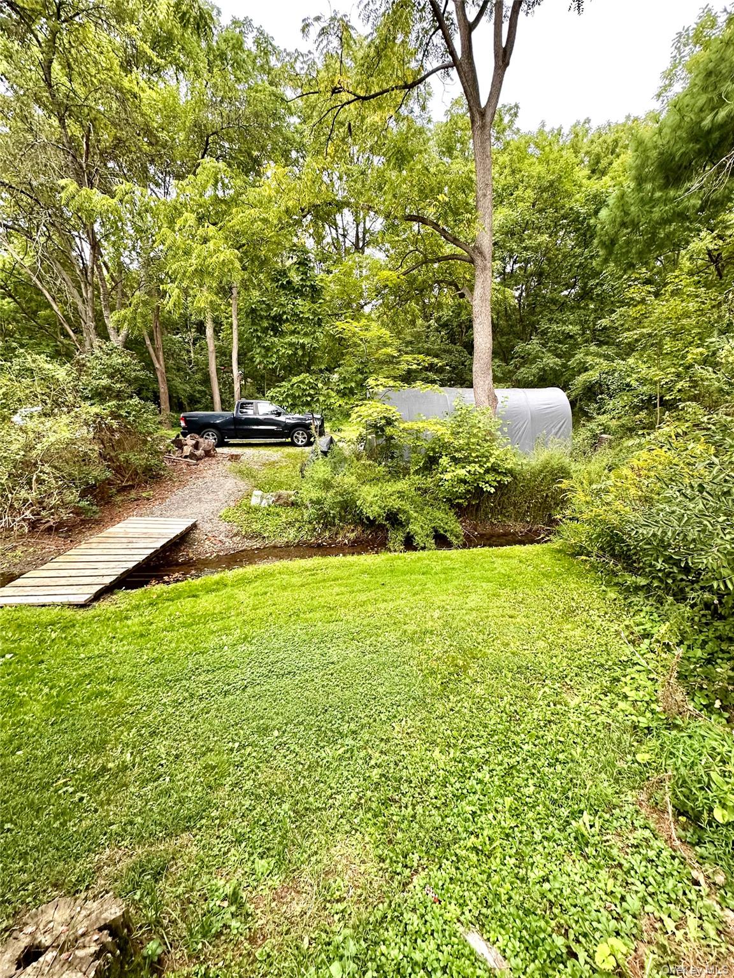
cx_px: 367
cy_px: 489
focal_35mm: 14
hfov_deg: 85.7
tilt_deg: -10.6
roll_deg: -1.3
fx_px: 396
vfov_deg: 102.1
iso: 200
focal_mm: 2.22
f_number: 2.2
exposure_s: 1/99
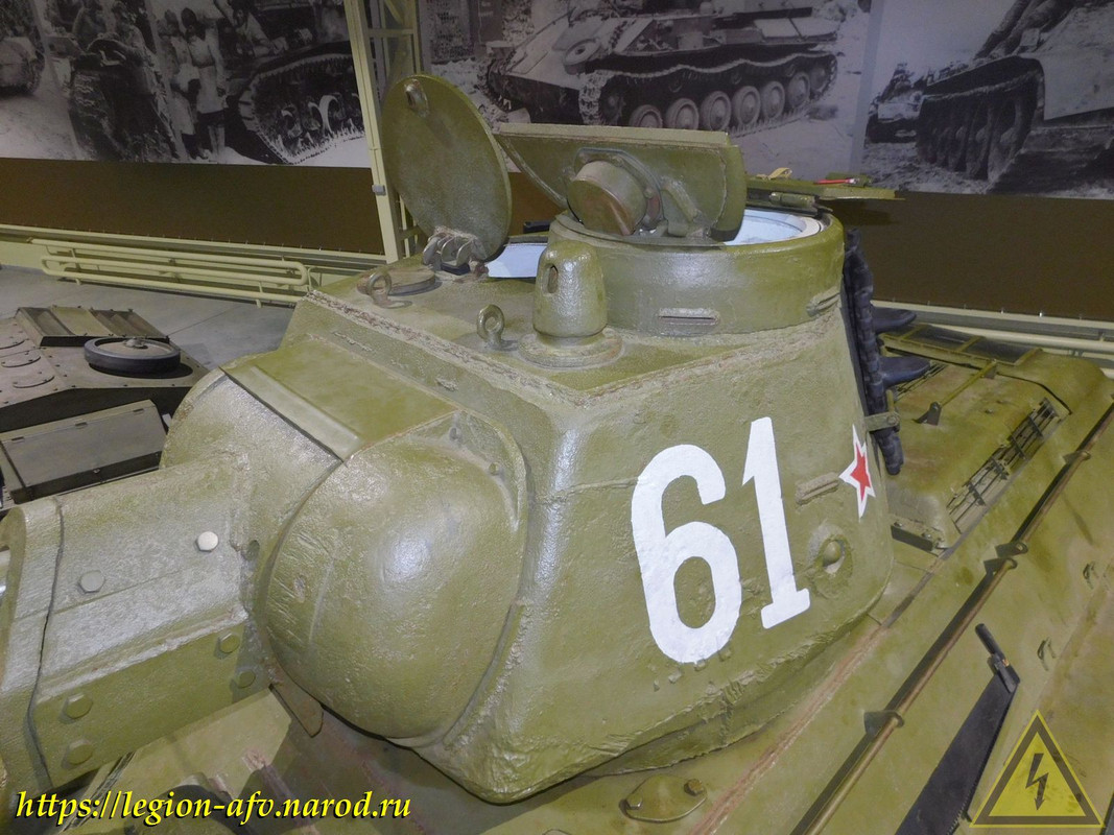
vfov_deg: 58.9
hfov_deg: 73.9
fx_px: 740
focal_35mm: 23
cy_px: 418
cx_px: 557
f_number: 3
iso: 200
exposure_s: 1/30
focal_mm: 4
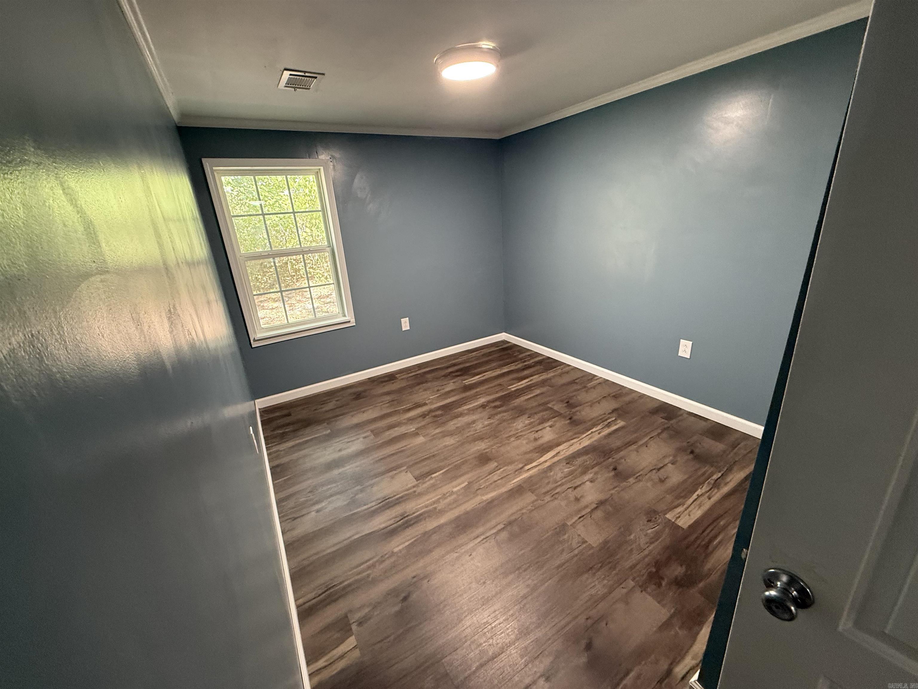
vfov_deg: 85.7
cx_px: 459
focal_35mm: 14
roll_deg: +4.0
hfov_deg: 102.1
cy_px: 344
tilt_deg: -20.1
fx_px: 371
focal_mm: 2.22
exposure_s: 1/60
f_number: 2.2
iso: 400
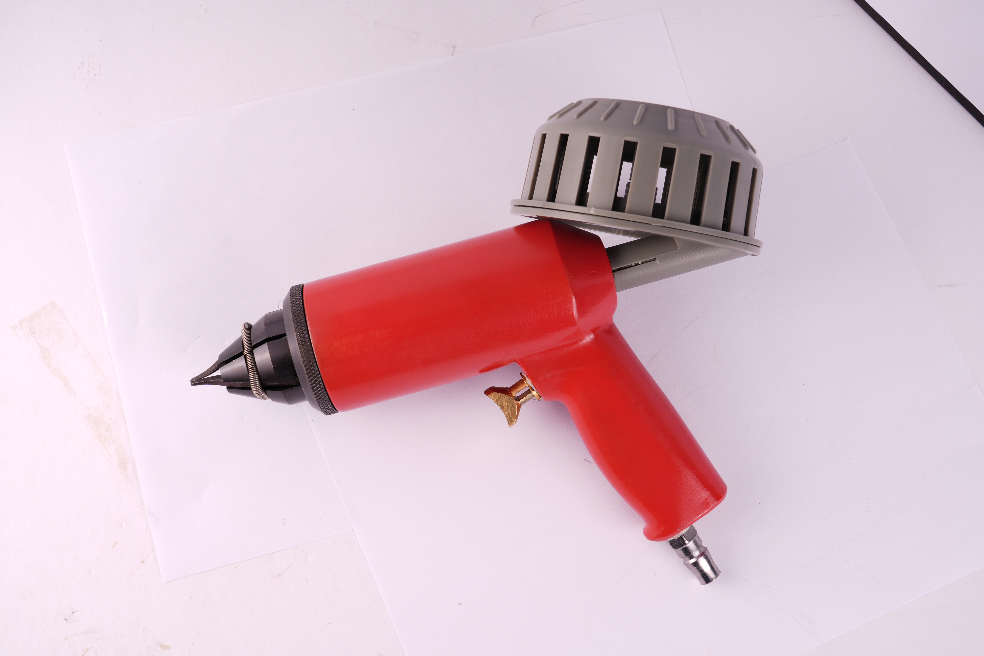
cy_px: 328
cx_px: 492
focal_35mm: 46
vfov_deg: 29.2
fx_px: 1257
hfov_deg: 42.7
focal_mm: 46
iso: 80
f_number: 11
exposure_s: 1/160
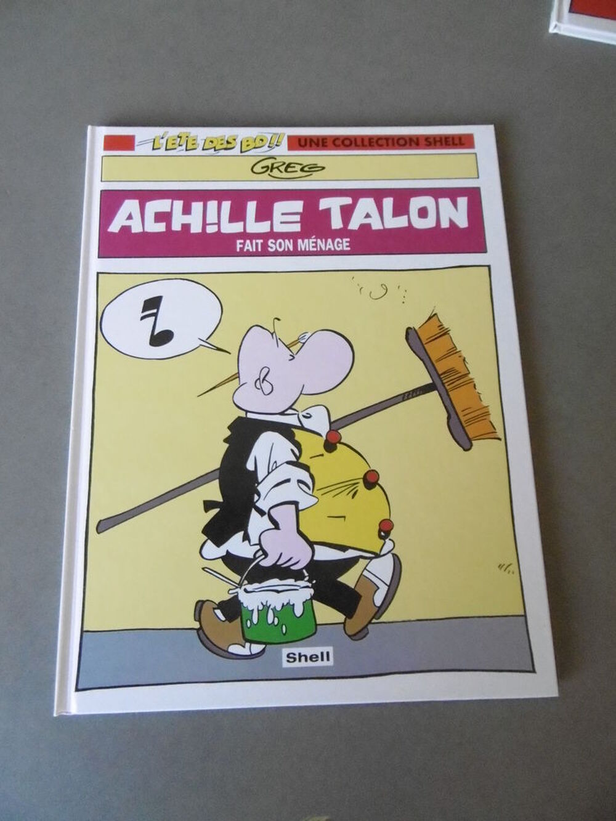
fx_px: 569
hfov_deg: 56.8
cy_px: 410
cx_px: 308
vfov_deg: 71.6
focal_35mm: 24
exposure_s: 1/100
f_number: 3.1
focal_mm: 4.3
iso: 800
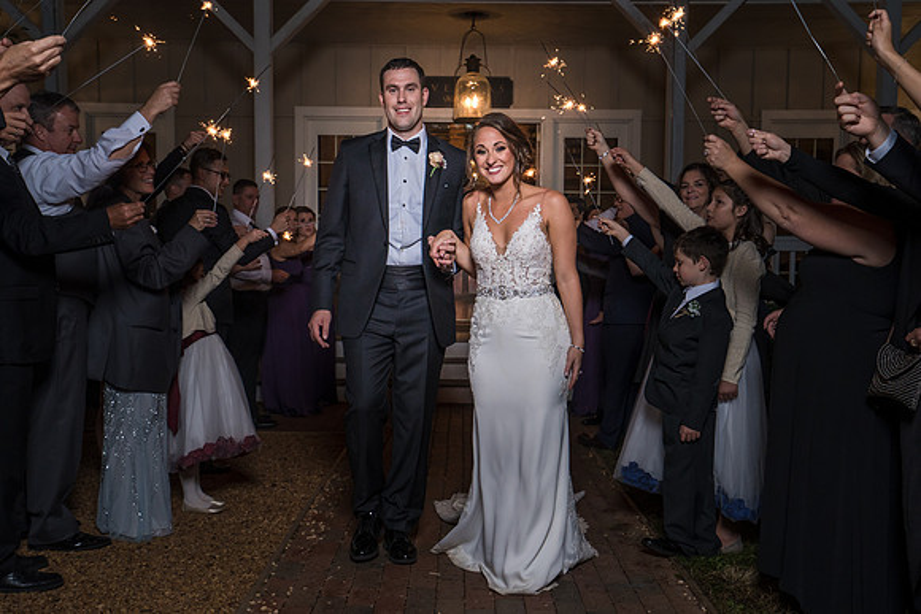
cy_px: 340
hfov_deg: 47.9
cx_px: 461
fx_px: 1037
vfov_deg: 33.0
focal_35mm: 41
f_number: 5.6
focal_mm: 35
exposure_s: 1/200
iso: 2000
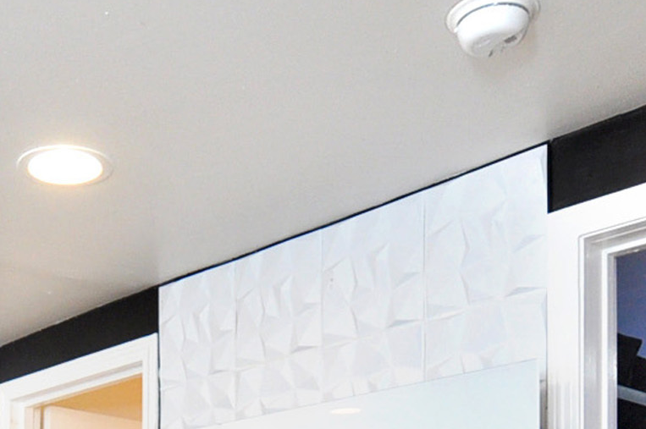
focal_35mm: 57
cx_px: 124
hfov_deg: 34.0
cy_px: 635
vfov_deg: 20.5
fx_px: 1022
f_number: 4.5
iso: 640
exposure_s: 1/100
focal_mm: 10
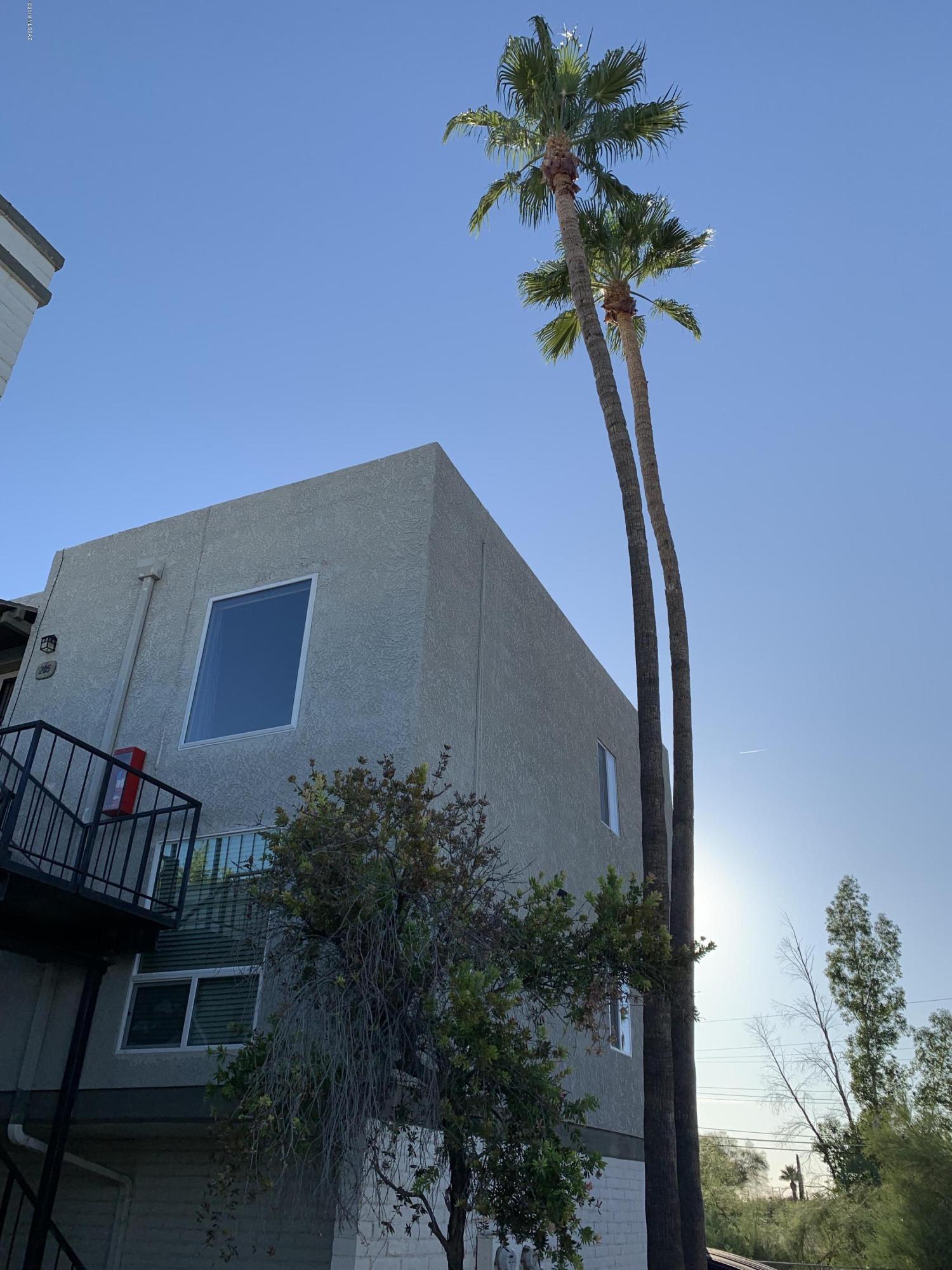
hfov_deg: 53.1
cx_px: 476
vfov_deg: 67.3
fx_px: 953
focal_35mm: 26
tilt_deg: +30.5
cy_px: 635
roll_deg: -2.3
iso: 25
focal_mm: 4.25
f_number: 1.8
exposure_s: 1/1406
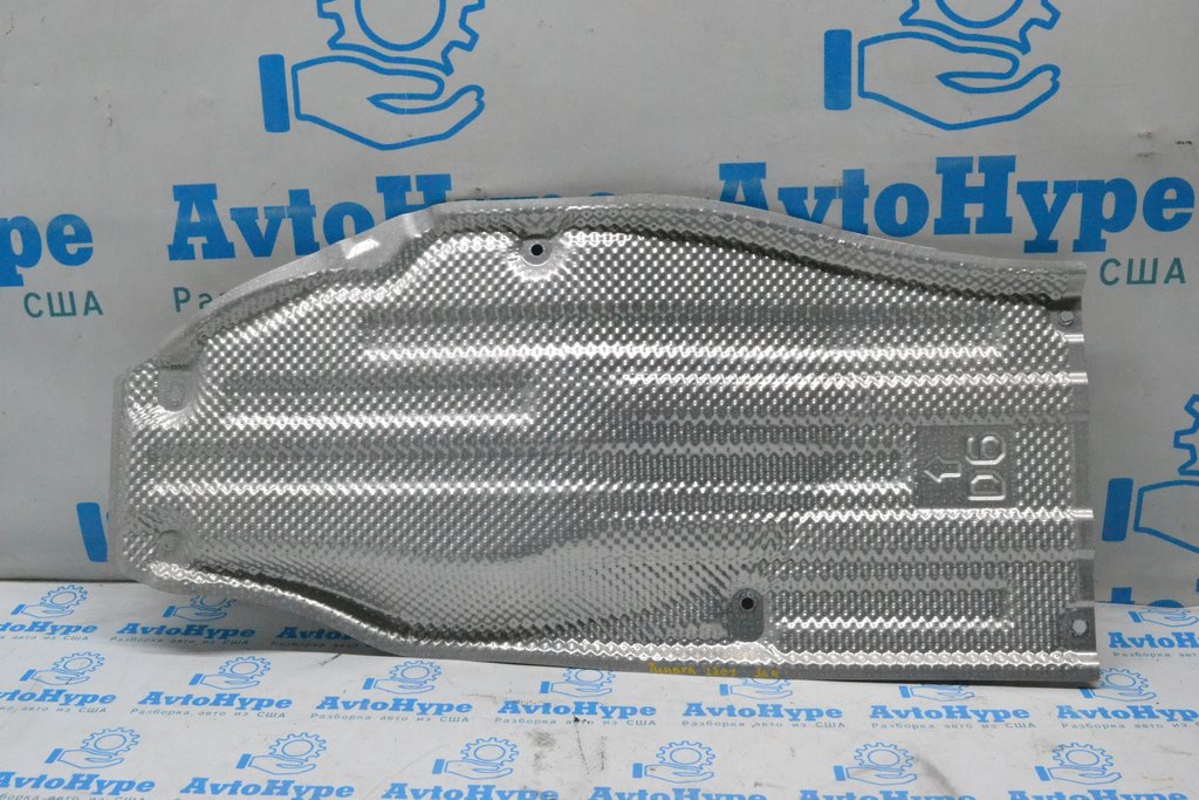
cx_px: 600
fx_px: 1299
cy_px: 400
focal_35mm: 39
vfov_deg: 34.2
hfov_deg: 49.5
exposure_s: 1/160
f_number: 13
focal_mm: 26
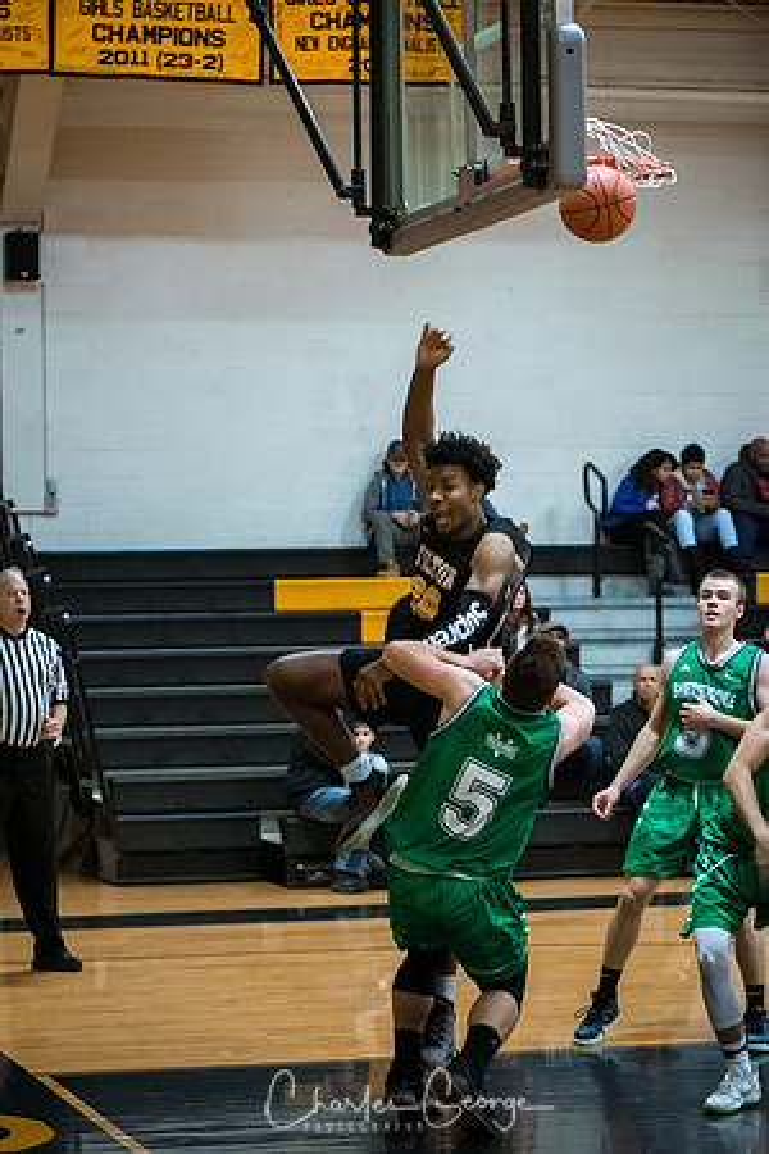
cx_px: 384
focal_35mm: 105
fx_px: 3364
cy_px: 577
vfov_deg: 19.5
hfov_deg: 13.0
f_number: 2.8
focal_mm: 70
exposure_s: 1/400
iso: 3200
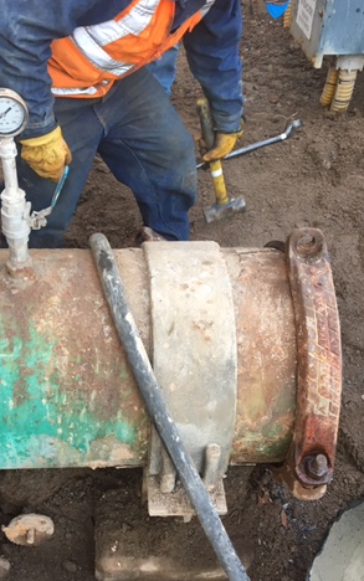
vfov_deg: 47.2
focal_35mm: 42
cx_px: 139
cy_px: 293
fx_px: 666
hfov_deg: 30.5
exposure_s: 1/30
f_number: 2.2
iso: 32
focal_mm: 4.15
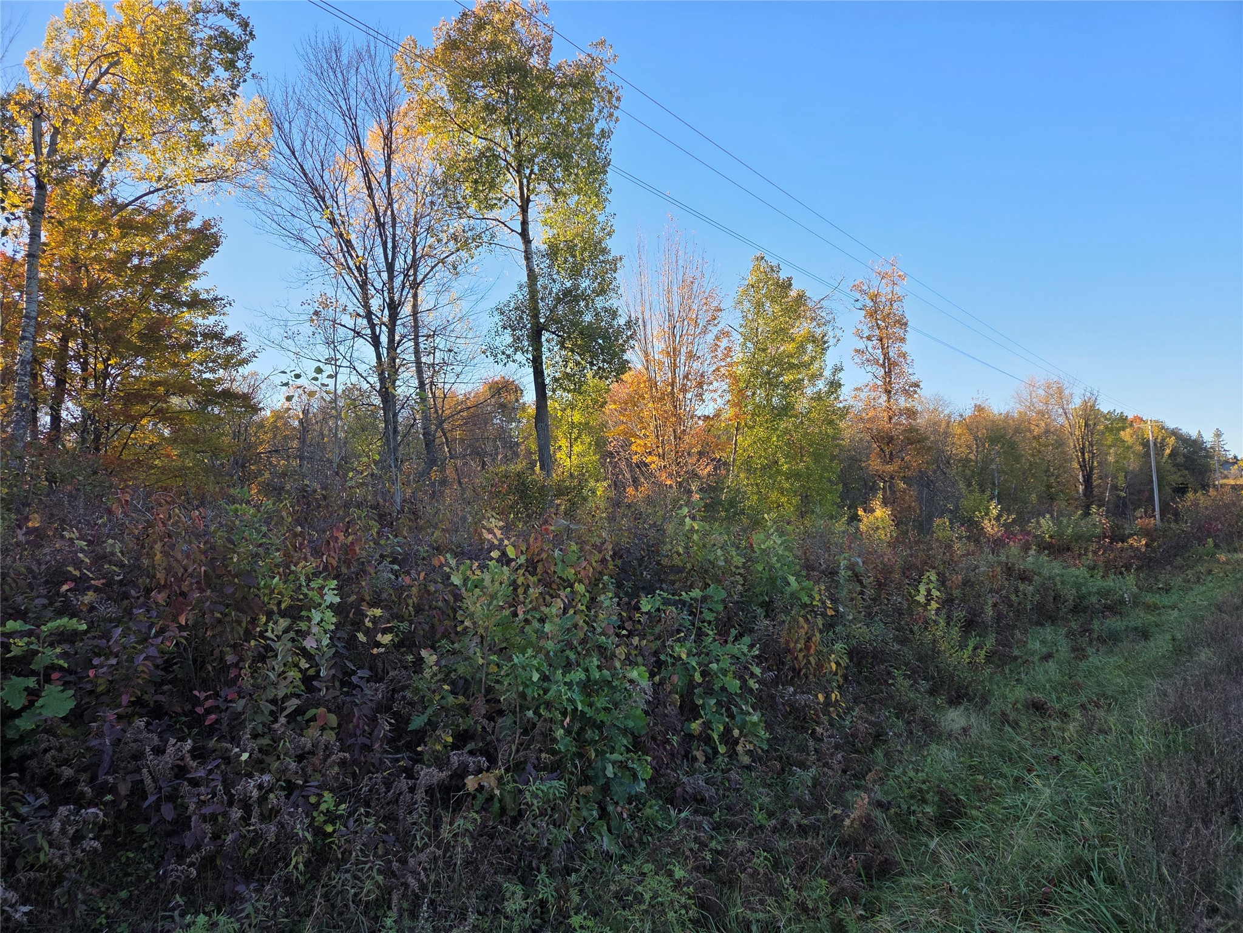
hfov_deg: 73.9
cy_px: 466
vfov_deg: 58.9
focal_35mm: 23
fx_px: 826
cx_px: 622
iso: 80
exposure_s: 1/1343
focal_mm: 5.4
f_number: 1.8
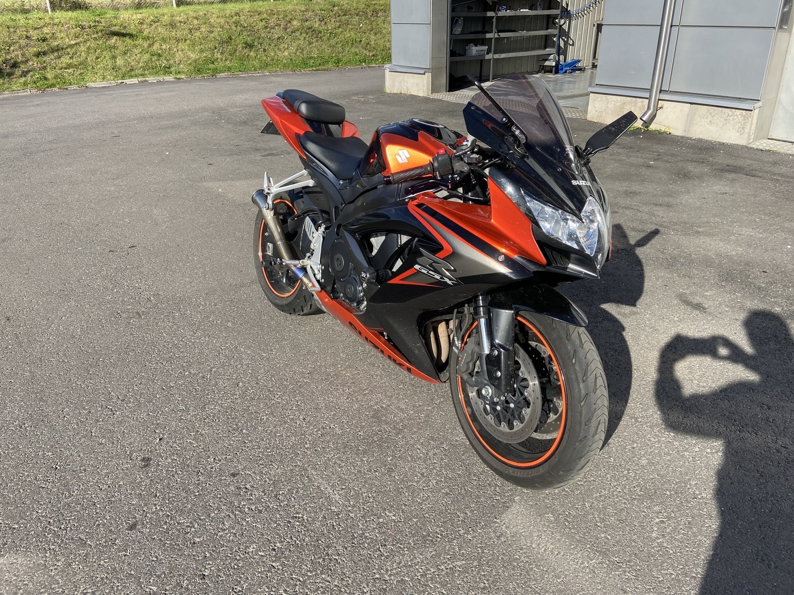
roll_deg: +1.6
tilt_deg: -25.3
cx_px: 397
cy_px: 298
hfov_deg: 67.3
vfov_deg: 53.1
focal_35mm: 26
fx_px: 596
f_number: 1.8
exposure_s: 1/1543
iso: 32
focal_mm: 4.25
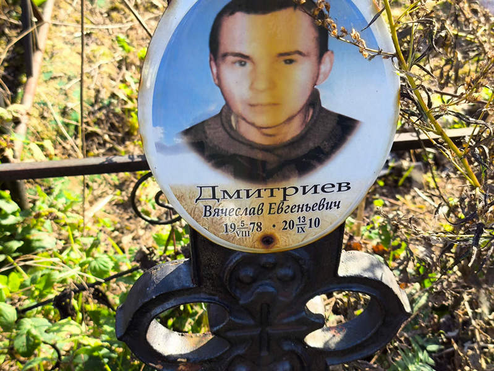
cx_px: 247
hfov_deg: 38.2
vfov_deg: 29.1
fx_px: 714
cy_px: 186
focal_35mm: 50
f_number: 1.7
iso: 50
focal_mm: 4.71
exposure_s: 1/356
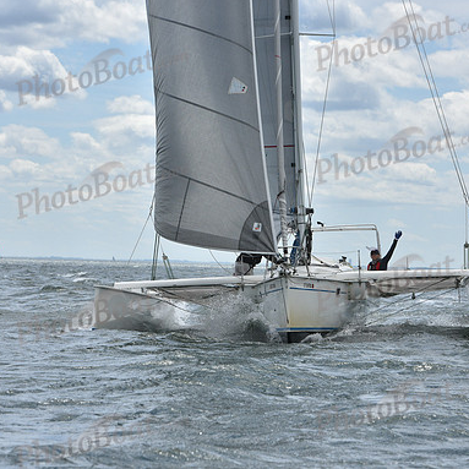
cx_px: 252
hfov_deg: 9.7
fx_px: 2759
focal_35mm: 180
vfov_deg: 9.7
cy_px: 233
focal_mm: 140
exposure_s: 1/1600
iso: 320
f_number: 8
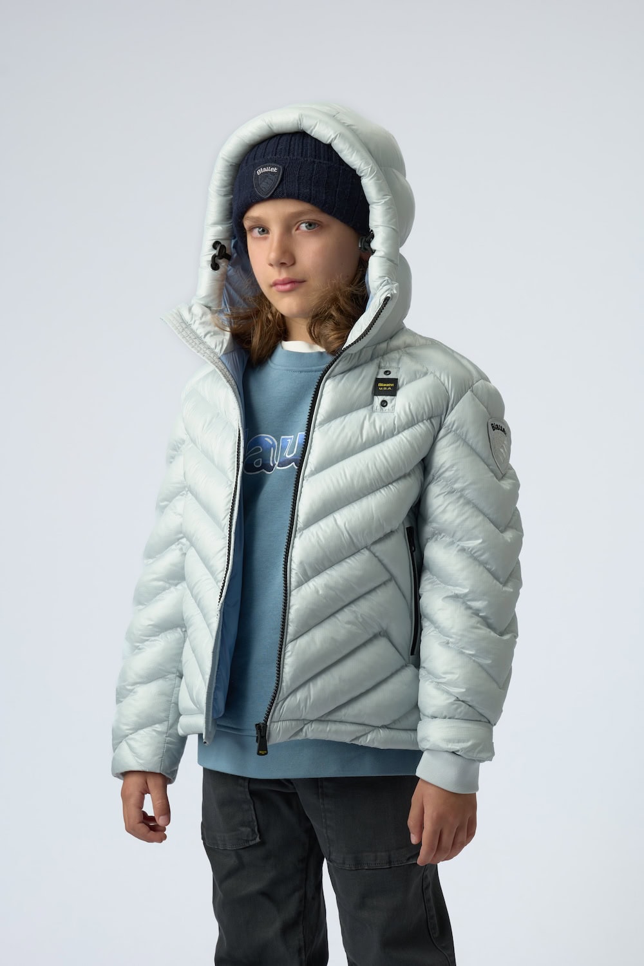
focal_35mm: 90
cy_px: 483
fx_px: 2415
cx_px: 322
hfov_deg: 15.2
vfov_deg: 22.6
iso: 100
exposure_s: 1/160
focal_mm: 90
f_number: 11
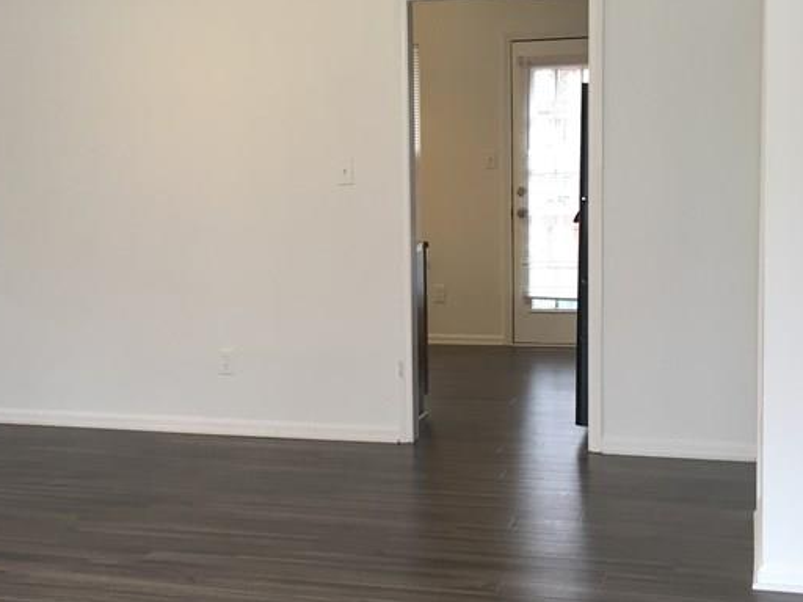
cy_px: 295
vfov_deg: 25.2
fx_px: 1345
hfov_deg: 33.0
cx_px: 281
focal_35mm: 58
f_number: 2.2
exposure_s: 1/30
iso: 64
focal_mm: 4.15
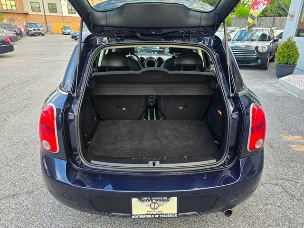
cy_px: 114
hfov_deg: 73.9
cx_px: 152
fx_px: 202
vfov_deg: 58.9
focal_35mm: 23
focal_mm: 6.3
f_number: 1.7
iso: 40
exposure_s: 1/120
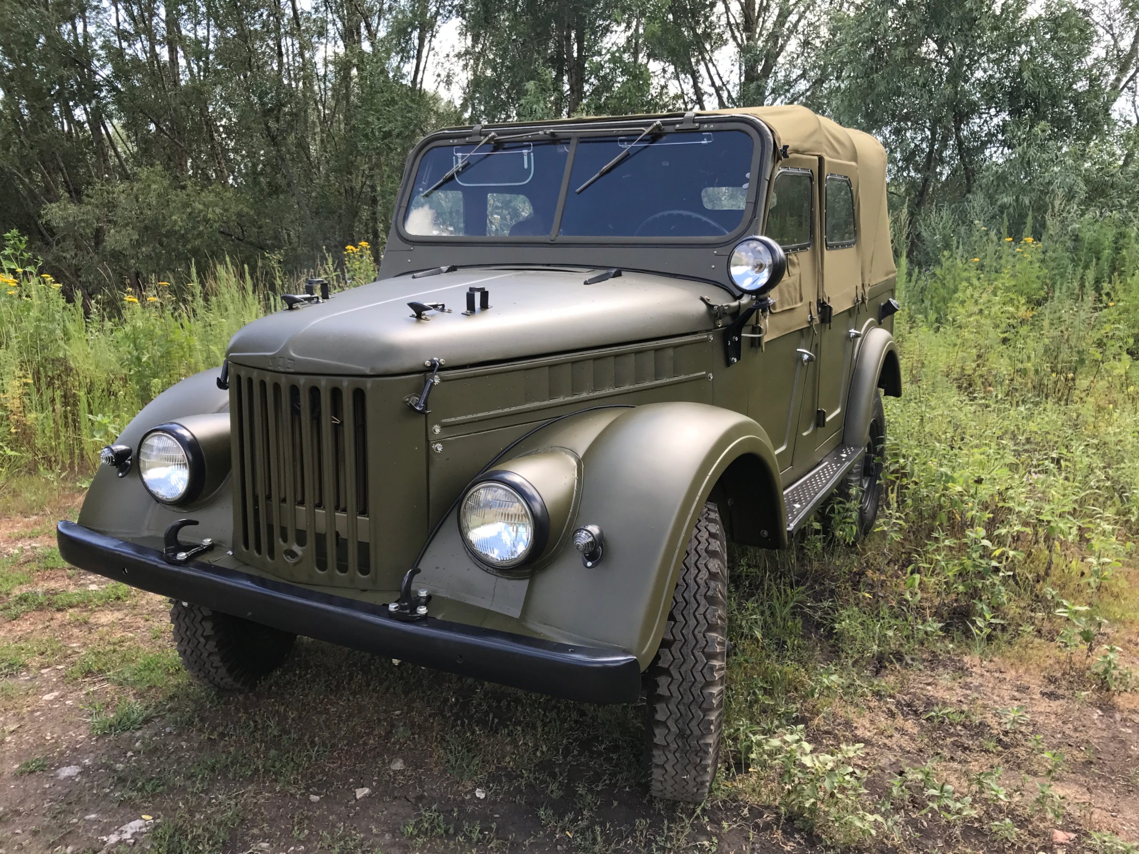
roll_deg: +1.3
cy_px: 427
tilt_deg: -10.5
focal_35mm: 28
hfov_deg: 63.4
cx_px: 570
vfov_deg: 49.7
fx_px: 921
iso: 20
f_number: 1.8
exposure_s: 1/359
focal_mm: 3.99
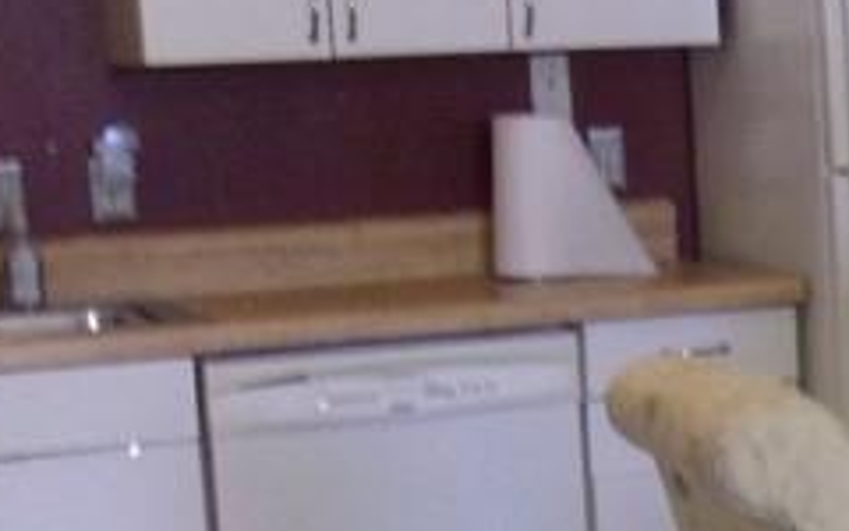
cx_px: 1136
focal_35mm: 122
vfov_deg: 10.7
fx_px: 2823
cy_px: 489
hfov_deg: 16.1
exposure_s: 1/27
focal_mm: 4.9
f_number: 3
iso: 400
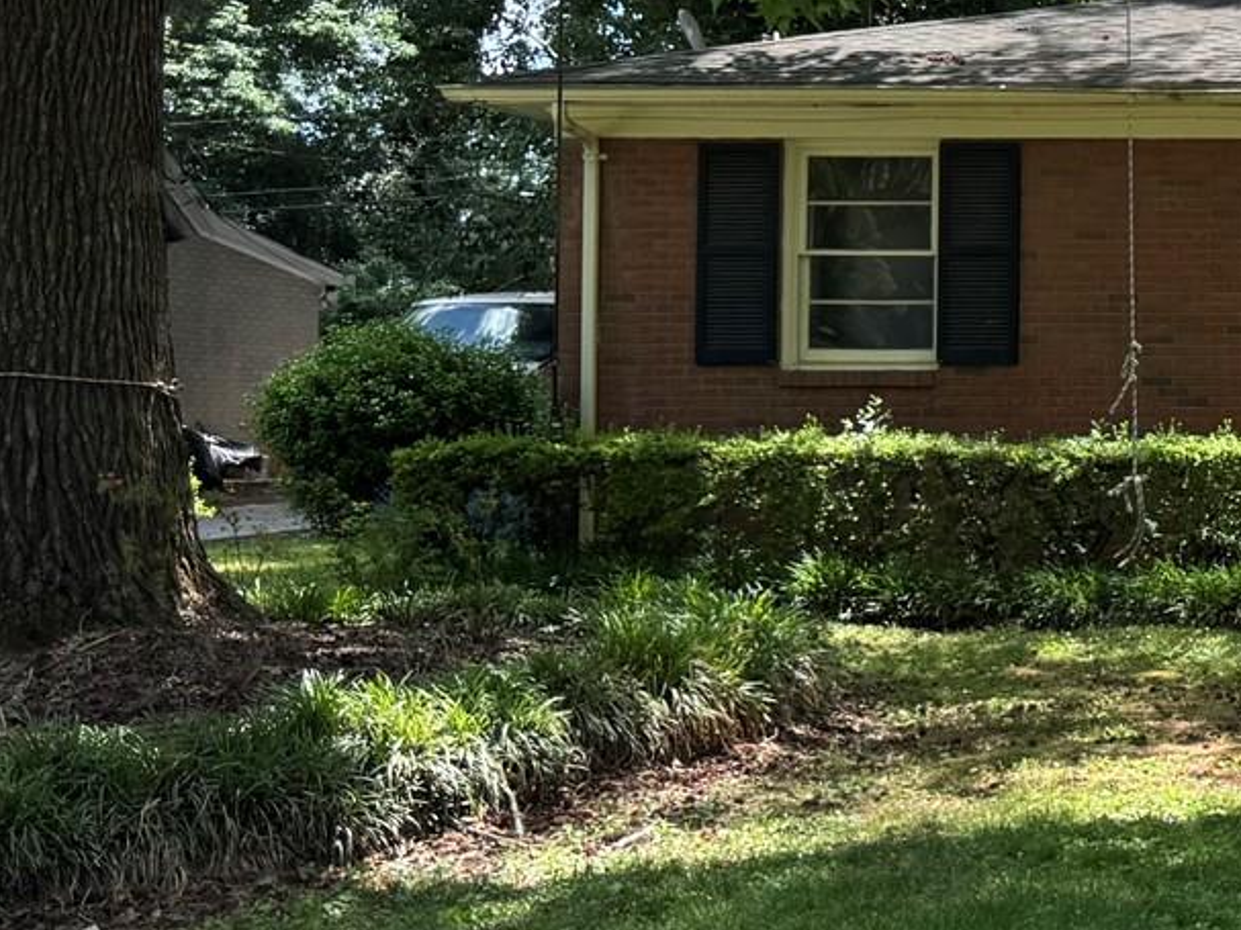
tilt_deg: +1.7
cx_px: 2038
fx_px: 2903
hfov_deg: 19.7
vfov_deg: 18.2
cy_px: 343
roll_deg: +0.7
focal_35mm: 81
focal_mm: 6.76
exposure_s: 1/876
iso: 80
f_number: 1.78
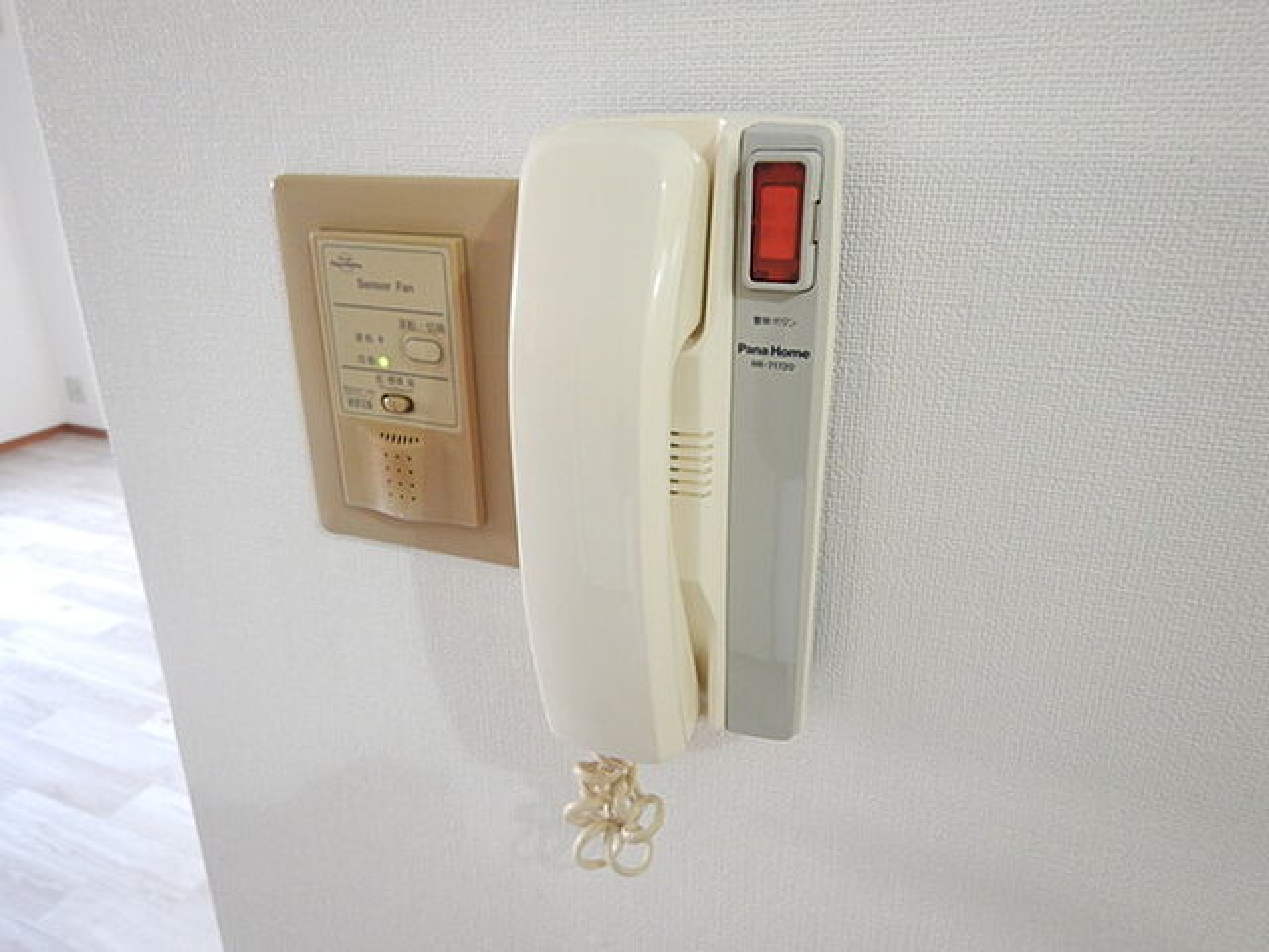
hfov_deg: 71.6
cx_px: 634
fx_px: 880
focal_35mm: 24
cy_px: 476
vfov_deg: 56.8
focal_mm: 4.3
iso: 400
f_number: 2.8
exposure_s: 1/10
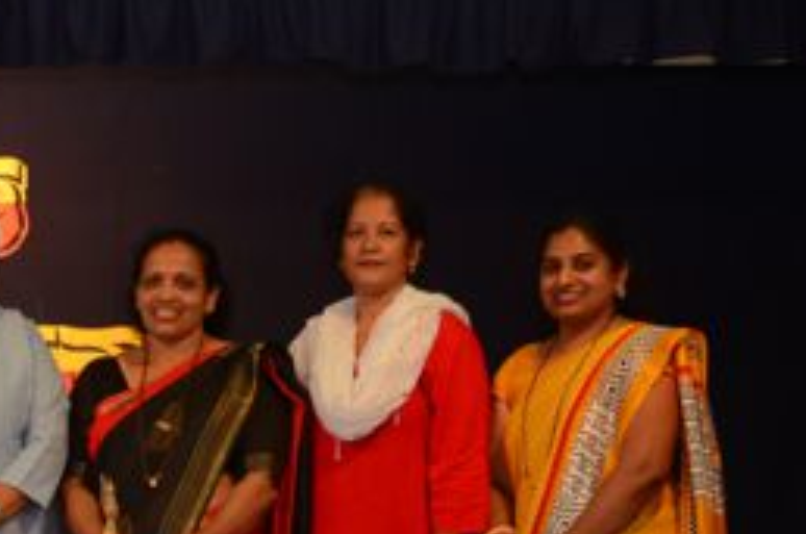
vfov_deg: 13.8
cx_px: -75
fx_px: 2145
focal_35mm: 96
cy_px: 642
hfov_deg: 20.3
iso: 800
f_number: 5.6
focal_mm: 22
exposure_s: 1/80
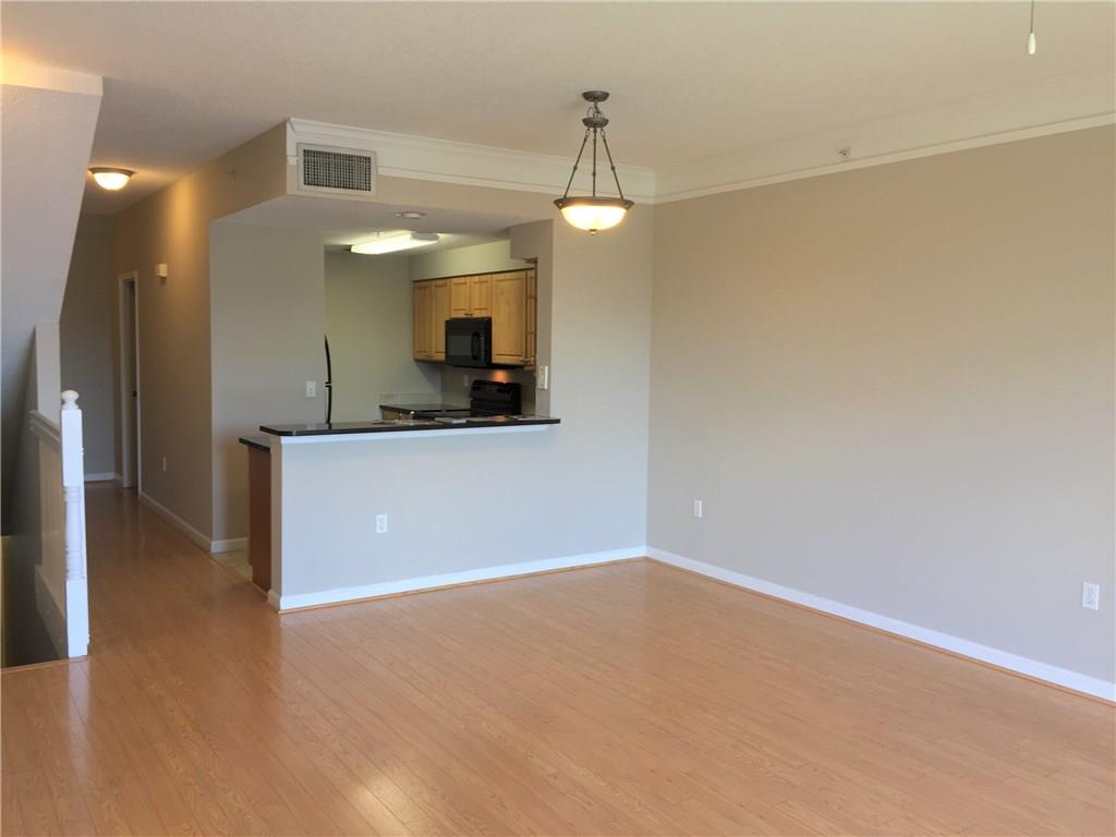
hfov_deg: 61.7
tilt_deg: -4.8
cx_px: 558
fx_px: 935
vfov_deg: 48.2
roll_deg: -0.6
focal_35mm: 29
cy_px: 418
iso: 32
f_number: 2.2
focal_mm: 4.15
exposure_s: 1/30
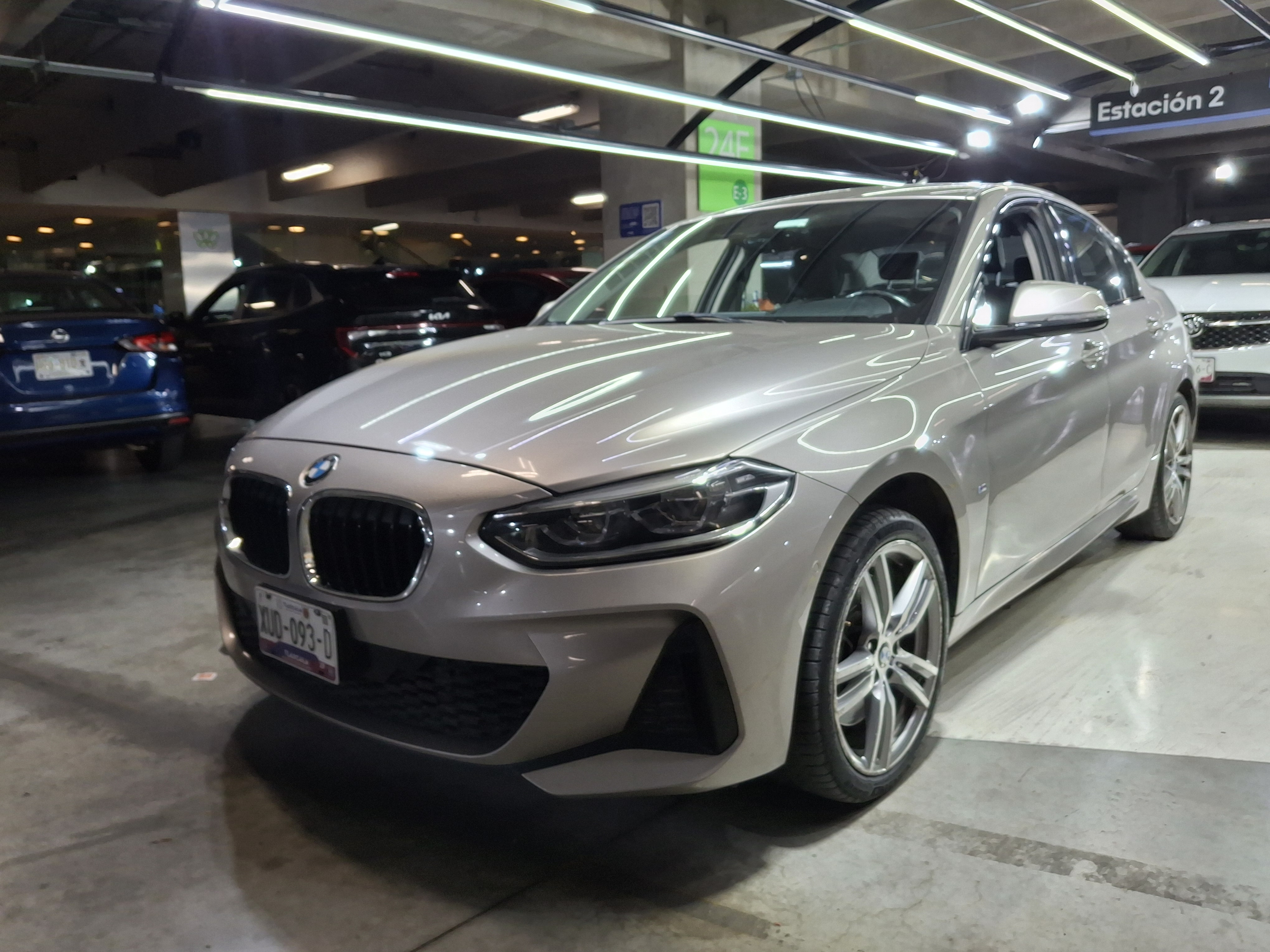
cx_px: 635
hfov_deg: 69.4
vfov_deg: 54.9
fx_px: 917
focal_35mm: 25
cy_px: 476
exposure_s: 1/120
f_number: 1.8
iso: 64
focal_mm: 4.69
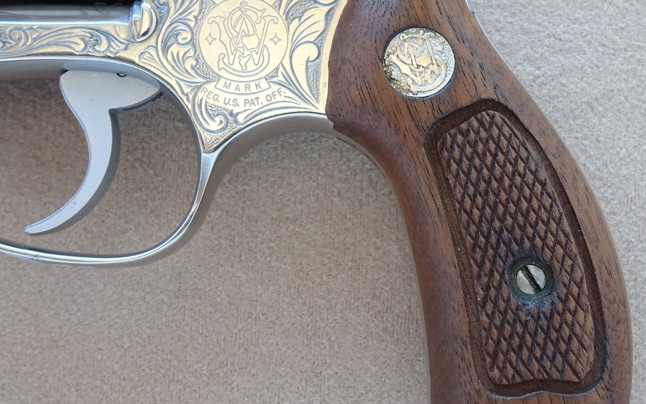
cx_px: 419
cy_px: 169
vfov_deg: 21.6
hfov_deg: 33.8
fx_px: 1056
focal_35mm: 60
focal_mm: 6.8
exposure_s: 1/40
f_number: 4
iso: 250
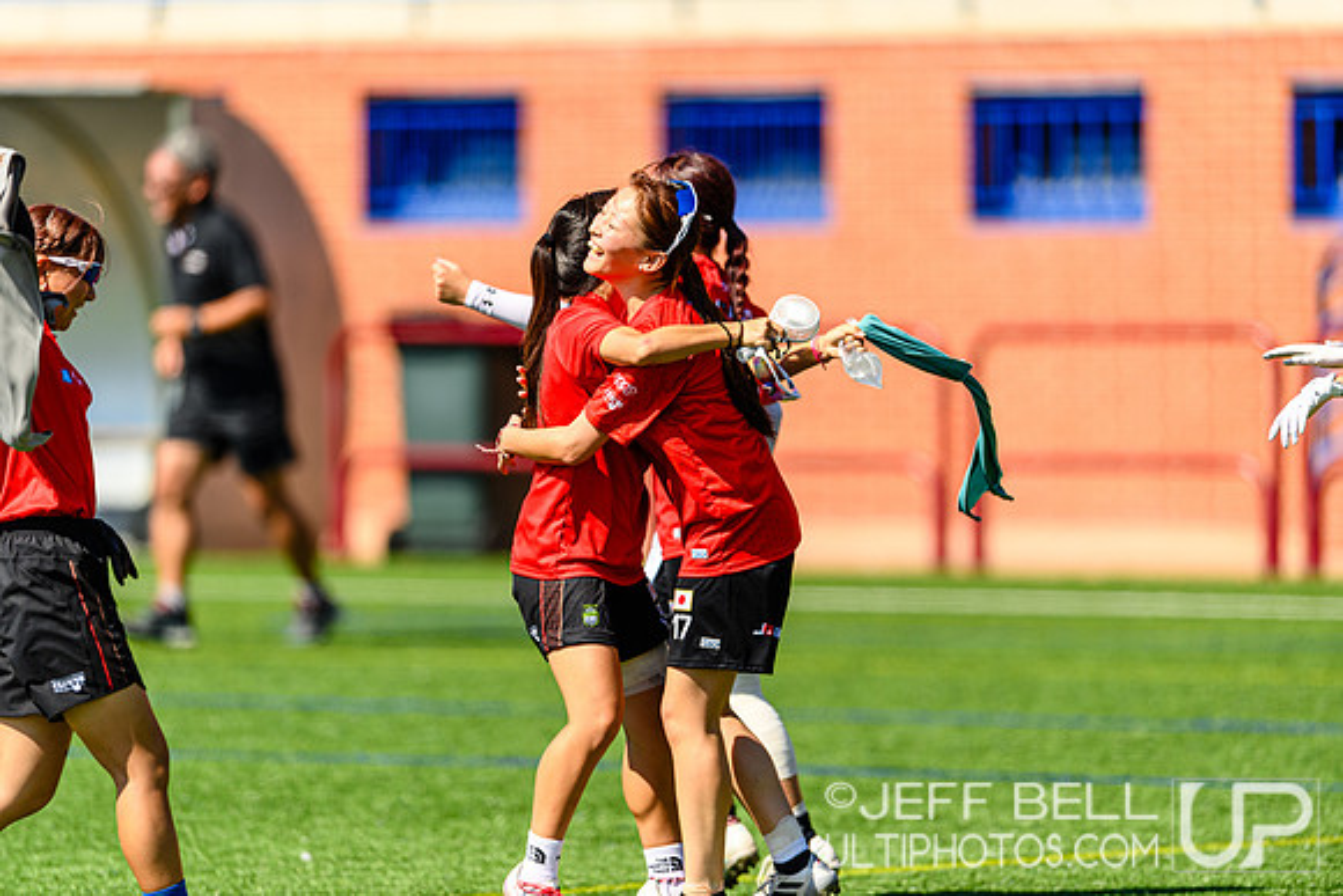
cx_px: 672
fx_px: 14925
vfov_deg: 3.4
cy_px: 448
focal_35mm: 400
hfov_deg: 5.2
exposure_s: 1/1600
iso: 100
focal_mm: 400
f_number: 3.2
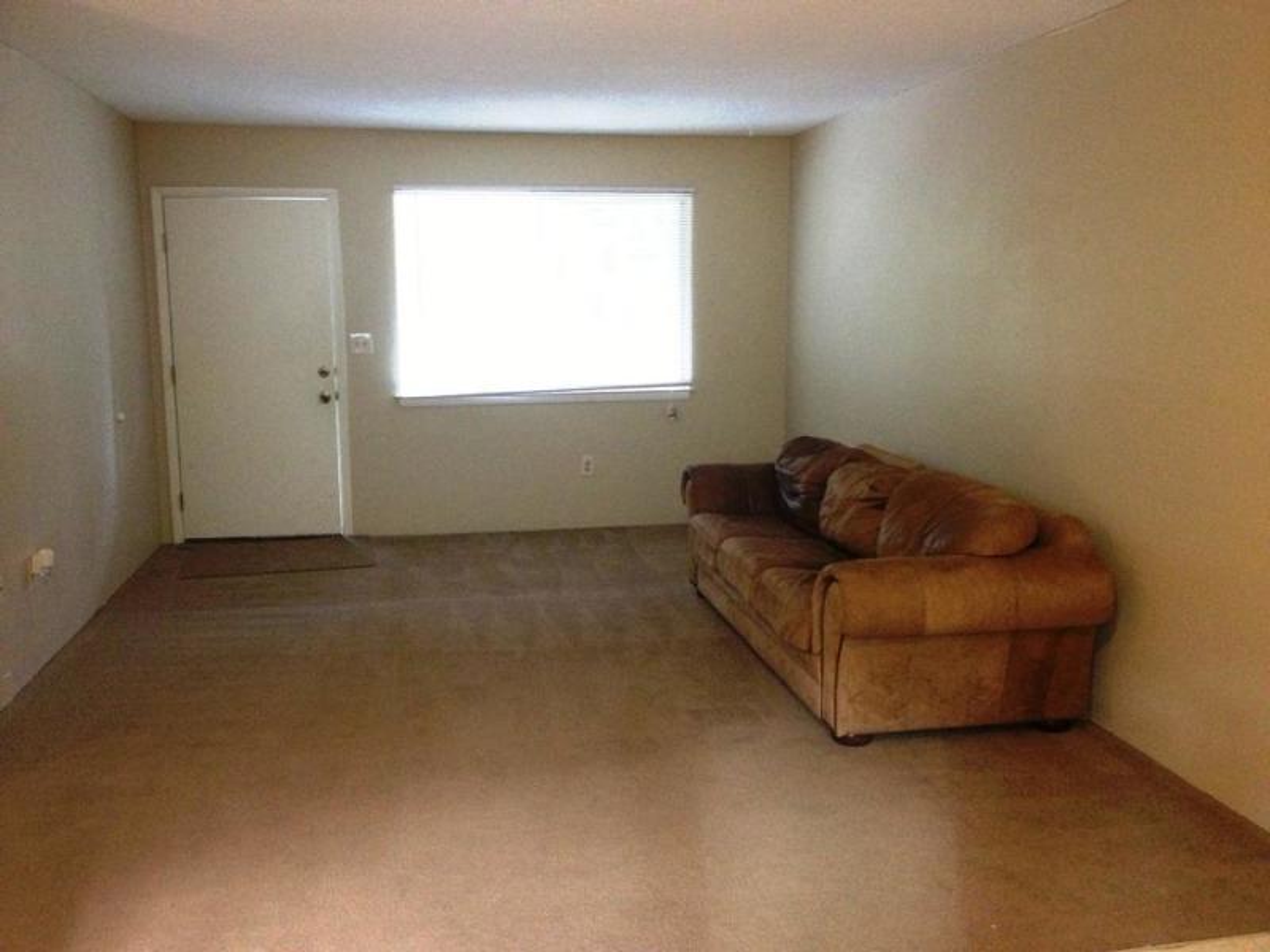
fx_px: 1284
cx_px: 635
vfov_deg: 40.7
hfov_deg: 52.6
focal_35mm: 35
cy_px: 476
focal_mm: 4.28
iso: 400
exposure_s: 1/20
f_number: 2.4
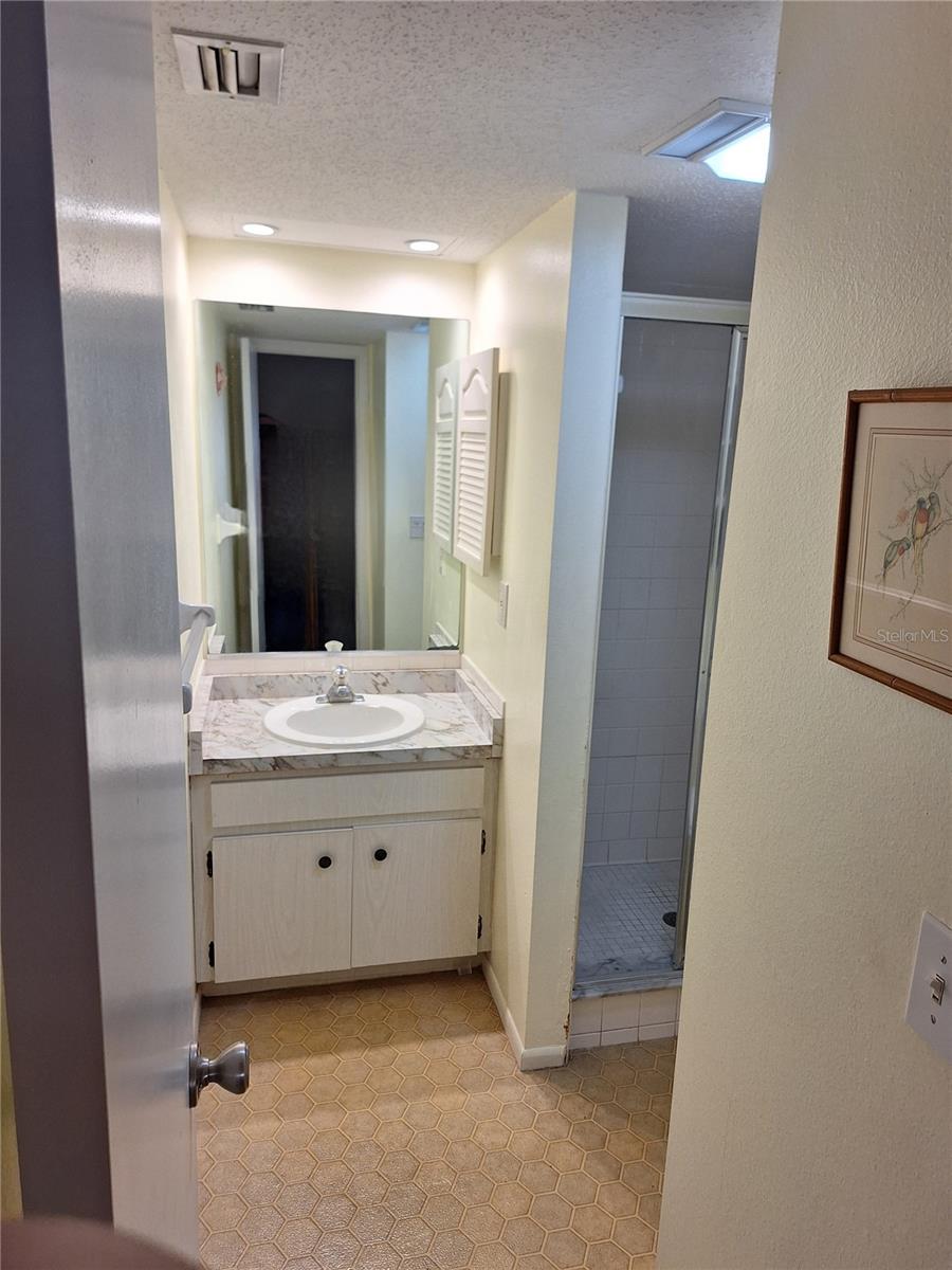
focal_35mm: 23
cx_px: 476
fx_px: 843
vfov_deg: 73.9
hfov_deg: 58.9
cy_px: 635
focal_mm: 5.54
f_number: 1.8
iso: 64
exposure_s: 1/60.2
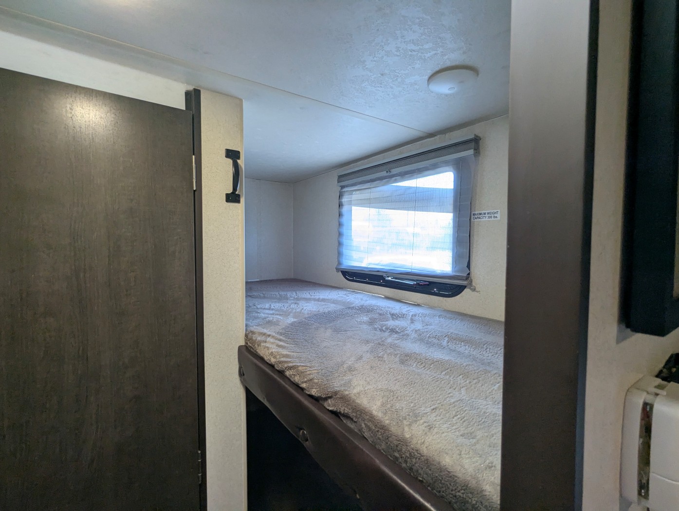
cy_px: 256
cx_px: 340
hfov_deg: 94.4
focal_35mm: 16
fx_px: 314
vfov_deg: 78.2
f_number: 2.2
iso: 97
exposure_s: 1/103
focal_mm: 2.35
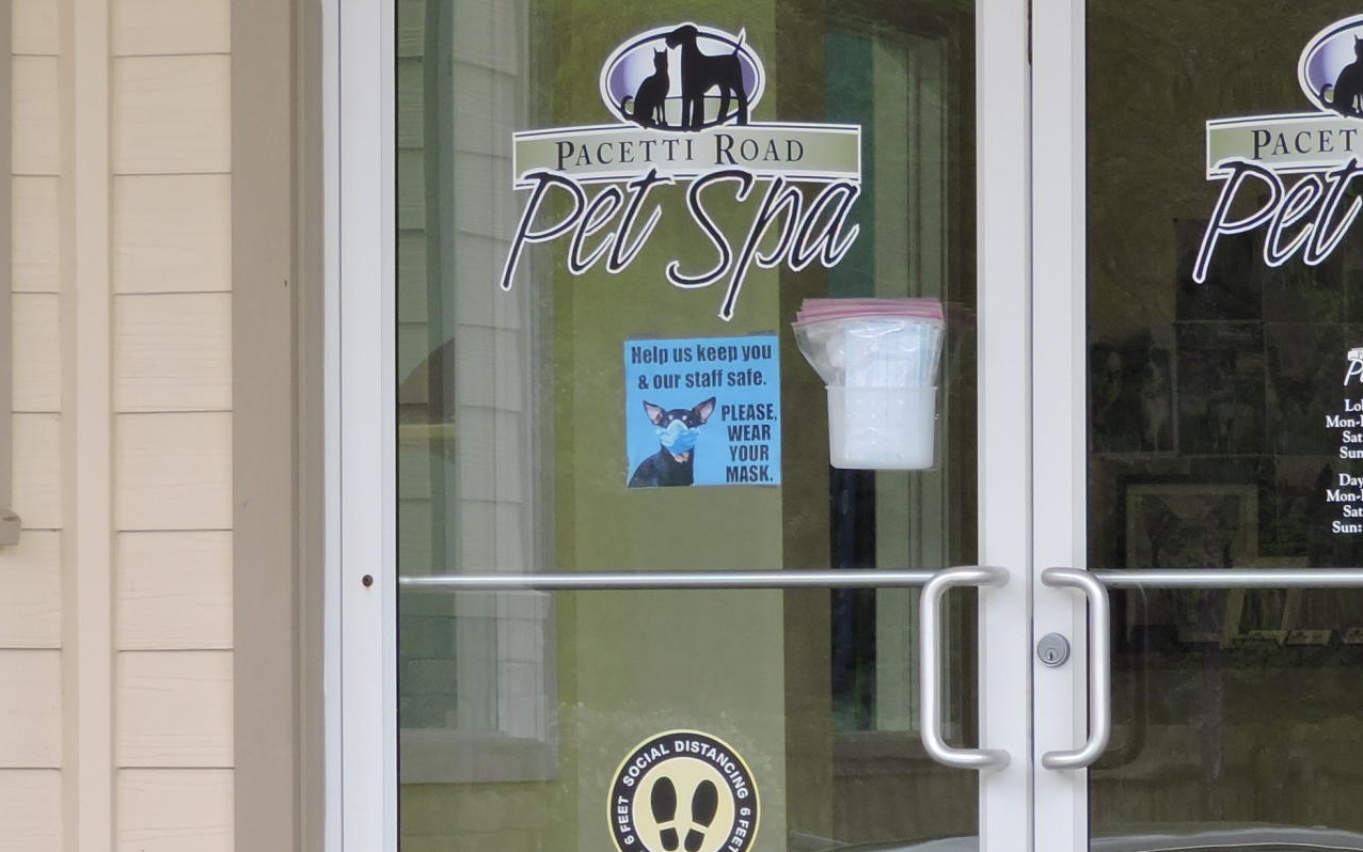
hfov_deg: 8.4
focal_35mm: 249
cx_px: 755
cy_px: 706
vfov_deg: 5.3
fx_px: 9249
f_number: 4.1
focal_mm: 17.8
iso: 100
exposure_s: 1/100
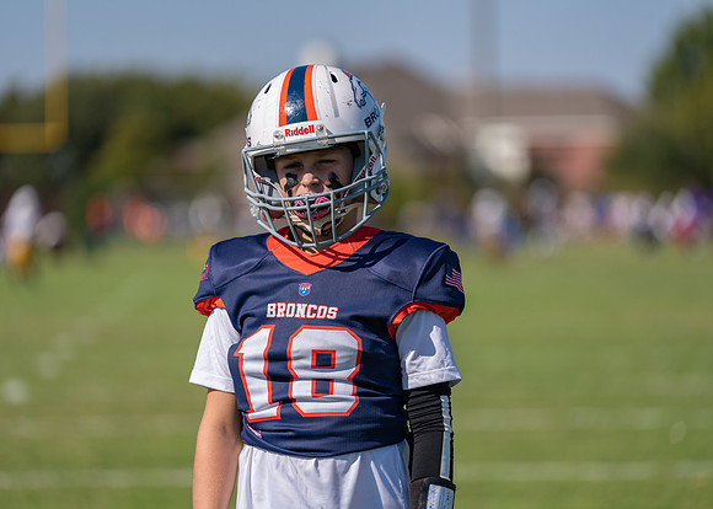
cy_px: 253
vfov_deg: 7.0
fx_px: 4137
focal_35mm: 204
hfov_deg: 9.9
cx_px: 342
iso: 100
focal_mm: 194
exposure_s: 1/2500
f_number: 2.8
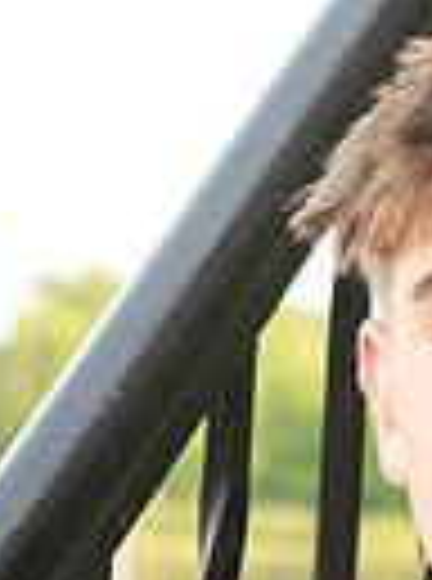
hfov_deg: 5.5
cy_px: 758
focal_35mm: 269
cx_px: 243
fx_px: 4498
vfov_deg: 7.3
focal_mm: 62
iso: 320
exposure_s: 1/160
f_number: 5.6
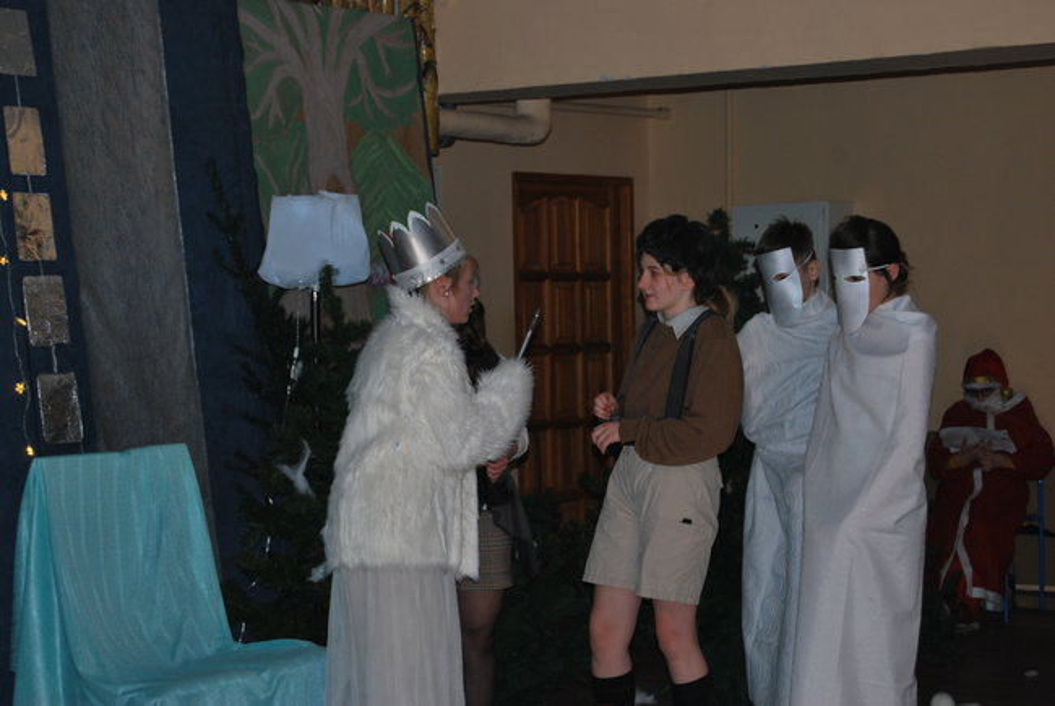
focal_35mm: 82
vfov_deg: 16.6
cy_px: 353
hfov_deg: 24.6
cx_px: 528
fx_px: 2420
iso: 320
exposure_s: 1/60
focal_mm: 55
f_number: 5.6
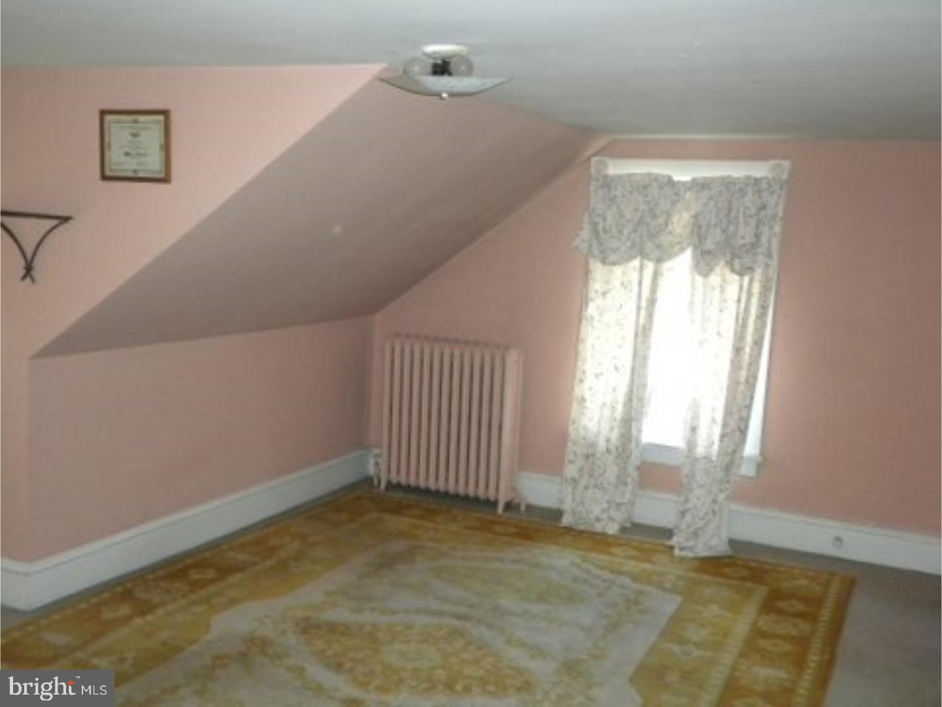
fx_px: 1007
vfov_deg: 38.7
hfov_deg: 50.1
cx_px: 471
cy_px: 354
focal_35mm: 37
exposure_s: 1/30
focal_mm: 6.6
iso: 400
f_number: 3.5
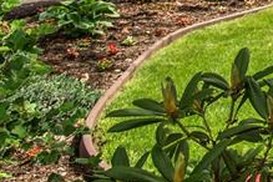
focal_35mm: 84
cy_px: -145
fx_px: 637
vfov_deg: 14.4
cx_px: 484
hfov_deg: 18.9
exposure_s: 1/400
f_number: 8
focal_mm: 12
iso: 200
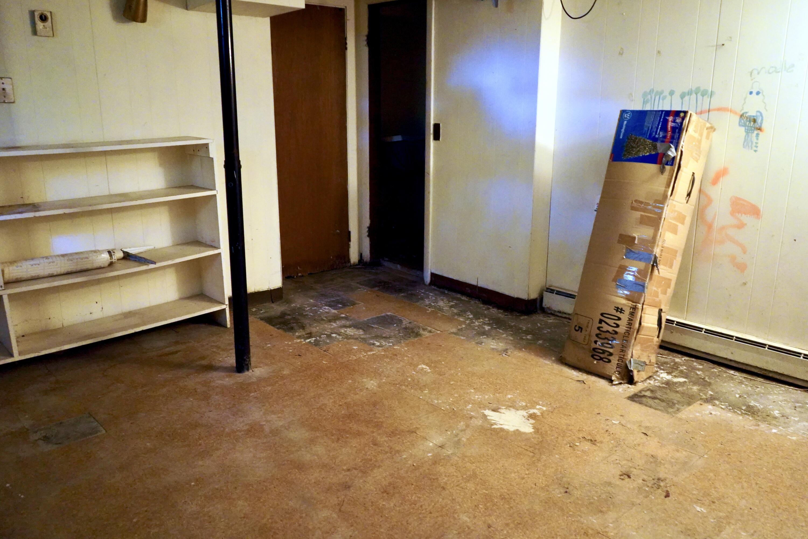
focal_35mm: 28
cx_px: 404
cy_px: 270
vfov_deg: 46.4
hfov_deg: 65.5
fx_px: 628
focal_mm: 28
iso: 12800
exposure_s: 1/80
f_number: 3.5
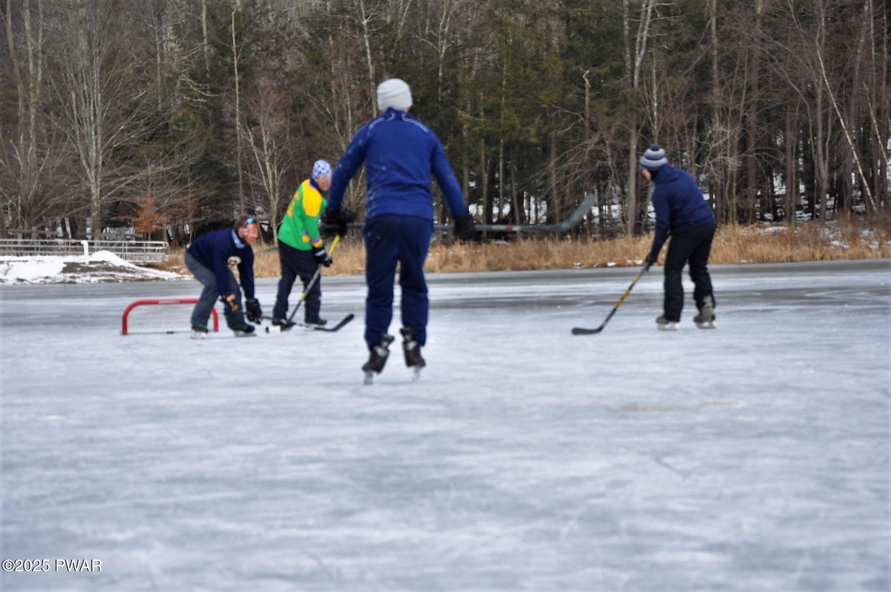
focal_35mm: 112
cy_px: 296
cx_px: 446
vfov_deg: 12.1
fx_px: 2781
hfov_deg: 18.2
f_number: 8
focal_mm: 75
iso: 200
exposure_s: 1/250
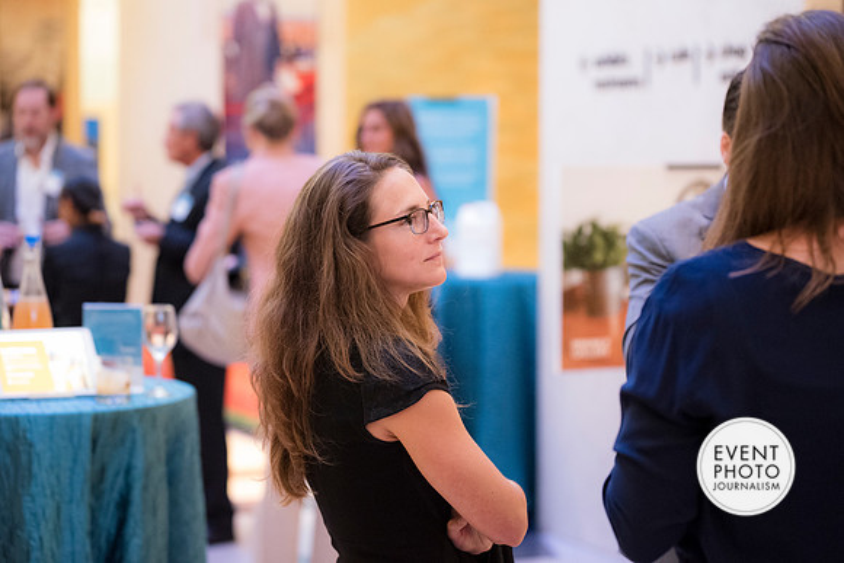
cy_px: 282
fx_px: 2017
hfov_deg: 23.6
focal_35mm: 86
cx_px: 422
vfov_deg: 15.9
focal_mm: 86
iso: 6400
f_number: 2.8
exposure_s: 1/100
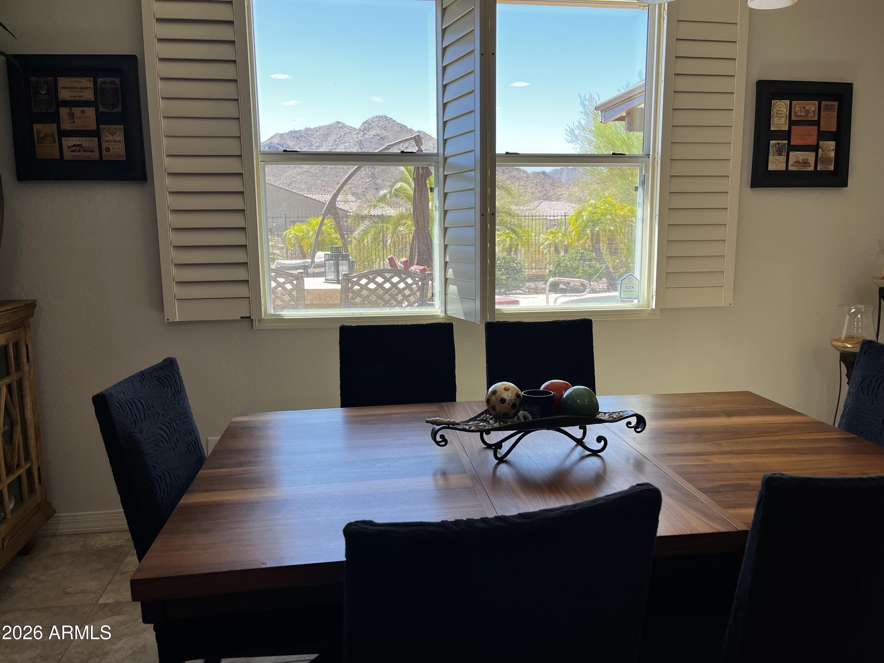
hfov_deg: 67.3
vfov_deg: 53.1
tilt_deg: -8.6
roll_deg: -0.6
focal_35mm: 26
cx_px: 442
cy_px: 332
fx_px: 664
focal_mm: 5.1
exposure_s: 1/221
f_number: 1.6
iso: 40
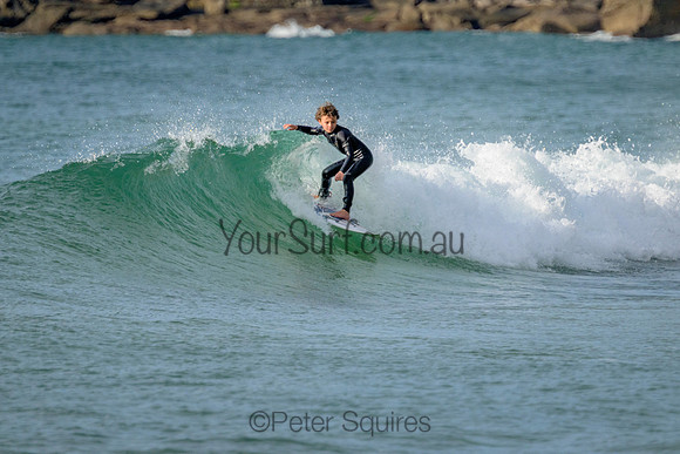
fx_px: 15114
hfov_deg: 2.6
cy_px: 227
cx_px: 340
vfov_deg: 1.7
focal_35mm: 800
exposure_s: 1/1250
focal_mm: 800
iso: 2000
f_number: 11
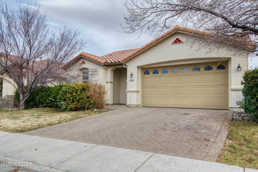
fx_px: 183
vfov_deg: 50.4
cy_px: 86
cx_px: 129
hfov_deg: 70.4
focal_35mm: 26
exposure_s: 1/200
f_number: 10
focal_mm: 17
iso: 400
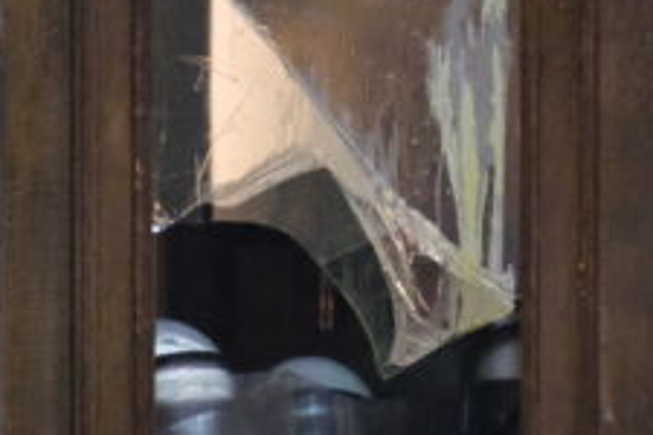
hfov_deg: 1.5
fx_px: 24794
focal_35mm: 1367
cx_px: 708
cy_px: 489
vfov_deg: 1.0
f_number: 4.8
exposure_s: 1/160
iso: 12800
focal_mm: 200
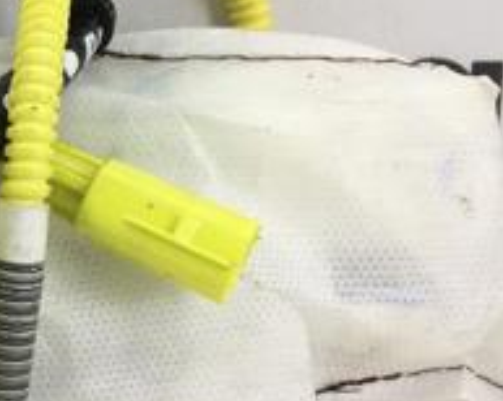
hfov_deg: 18.2
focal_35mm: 94
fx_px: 1398
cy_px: 135
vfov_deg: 16.3
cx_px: -242
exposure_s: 1/100
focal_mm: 4.15
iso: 40
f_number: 2.2
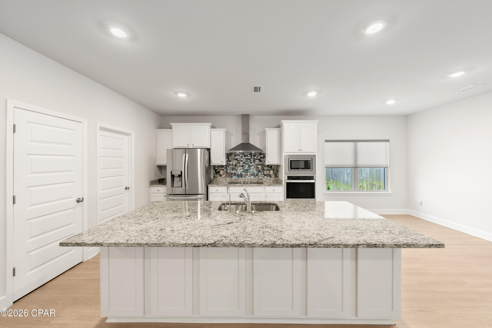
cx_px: 246
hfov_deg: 108.3
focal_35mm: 13
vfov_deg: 85.5
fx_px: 178
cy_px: 164
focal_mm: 13
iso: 640
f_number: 7.1
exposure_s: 1/4
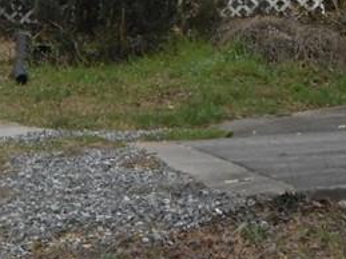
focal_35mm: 194
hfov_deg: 10.0
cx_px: -130
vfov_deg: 7.5
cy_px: -131
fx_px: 1938
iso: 80
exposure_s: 1/320
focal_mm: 8.8
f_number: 4.8
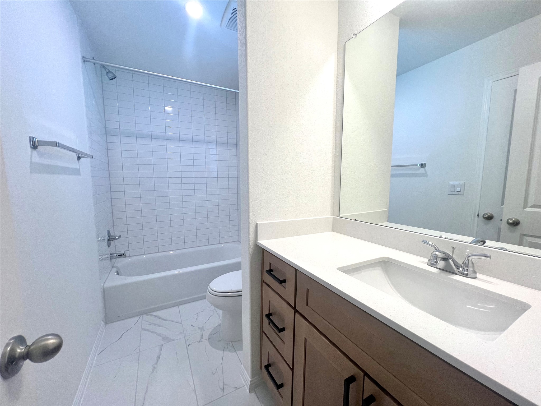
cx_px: 270
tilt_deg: -6.2
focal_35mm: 13
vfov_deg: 89.9
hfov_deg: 106.2
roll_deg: +0.5
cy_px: 203
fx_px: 203
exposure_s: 1/120
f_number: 1.8
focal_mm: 1.57
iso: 64
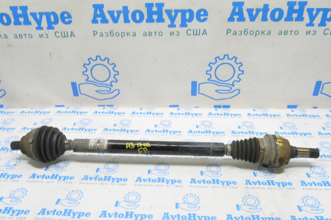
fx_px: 276
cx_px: 166
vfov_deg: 43.5
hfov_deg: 62.0
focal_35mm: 30
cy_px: 110
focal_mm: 20
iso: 6400
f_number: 20
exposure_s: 1/15
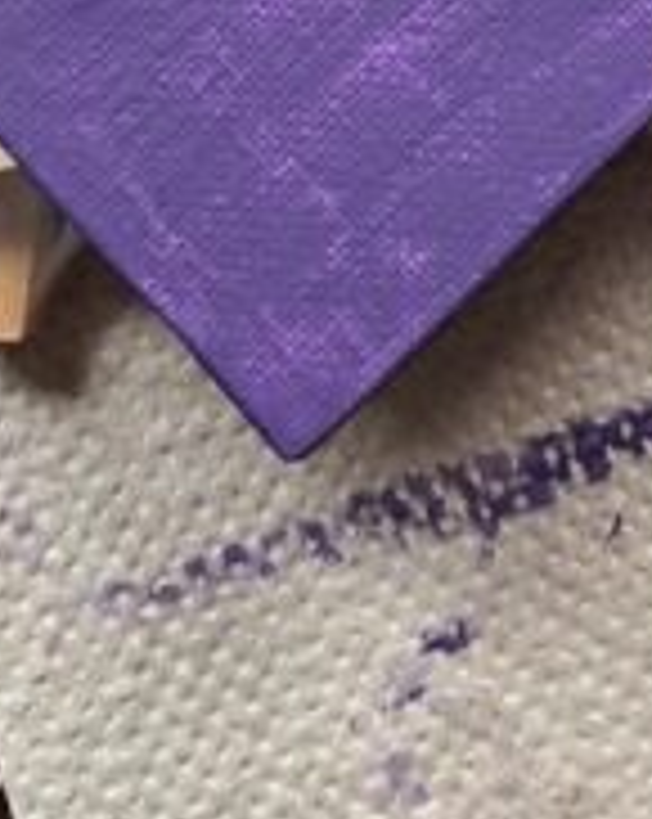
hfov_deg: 11.3
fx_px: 3192
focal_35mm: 132
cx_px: 863
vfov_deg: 12.8
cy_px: -801
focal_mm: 5.23
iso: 100
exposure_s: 1/50
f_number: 1.8
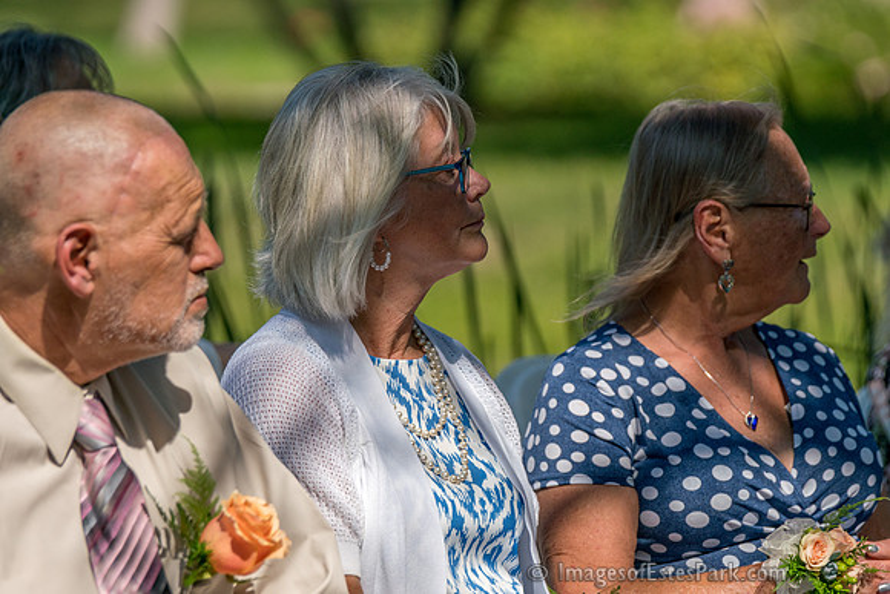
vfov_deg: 4.6
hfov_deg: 6.9
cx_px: 445
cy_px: 297
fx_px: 7418
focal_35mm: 300
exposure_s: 1/3200
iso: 500
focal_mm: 300
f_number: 5.6
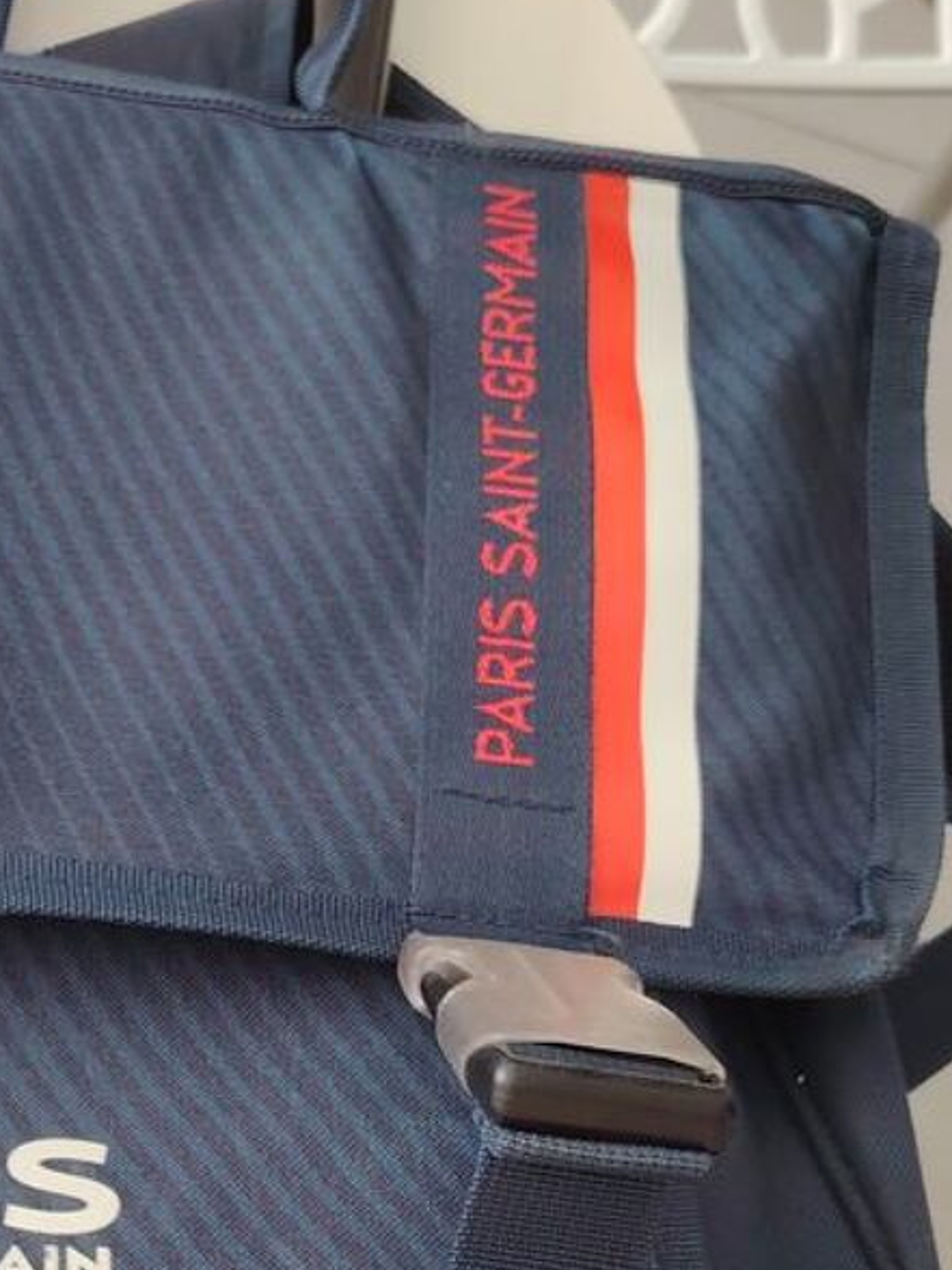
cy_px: 755
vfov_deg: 28.5
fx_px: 2493
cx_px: -106
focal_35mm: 68
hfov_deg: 20.6
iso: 363
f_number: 1.75
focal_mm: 5.25
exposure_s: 1/50
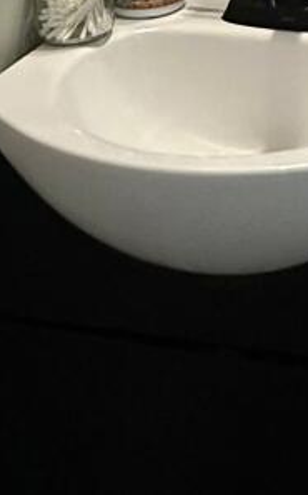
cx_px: 461
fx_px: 1346
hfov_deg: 12.4
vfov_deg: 17.0
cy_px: -403
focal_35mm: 100
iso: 320
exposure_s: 1/60
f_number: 2.2
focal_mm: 2.22
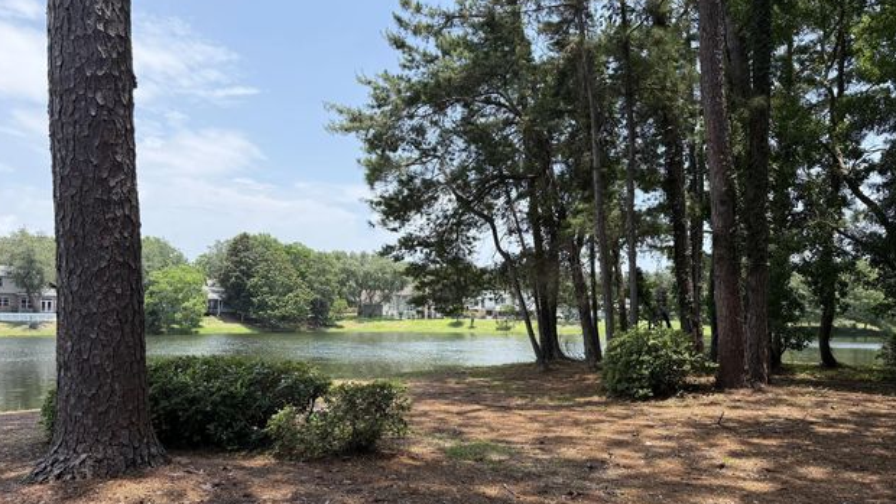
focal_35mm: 27
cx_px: 445
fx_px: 642
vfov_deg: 42.7
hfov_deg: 69.9
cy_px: 305
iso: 100
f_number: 1.78
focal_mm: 6.76
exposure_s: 1/2525
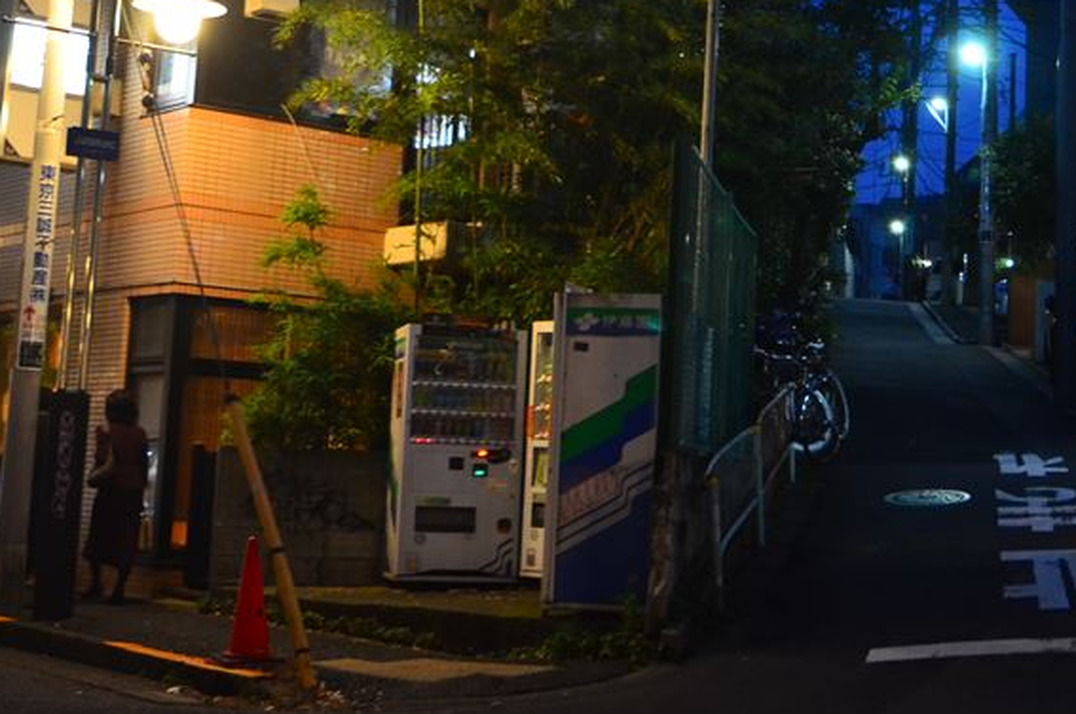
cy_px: 197
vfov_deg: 20.7
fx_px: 1939
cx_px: 841
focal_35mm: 65
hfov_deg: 30.4
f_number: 4.5
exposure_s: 1/15
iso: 1000
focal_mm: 24
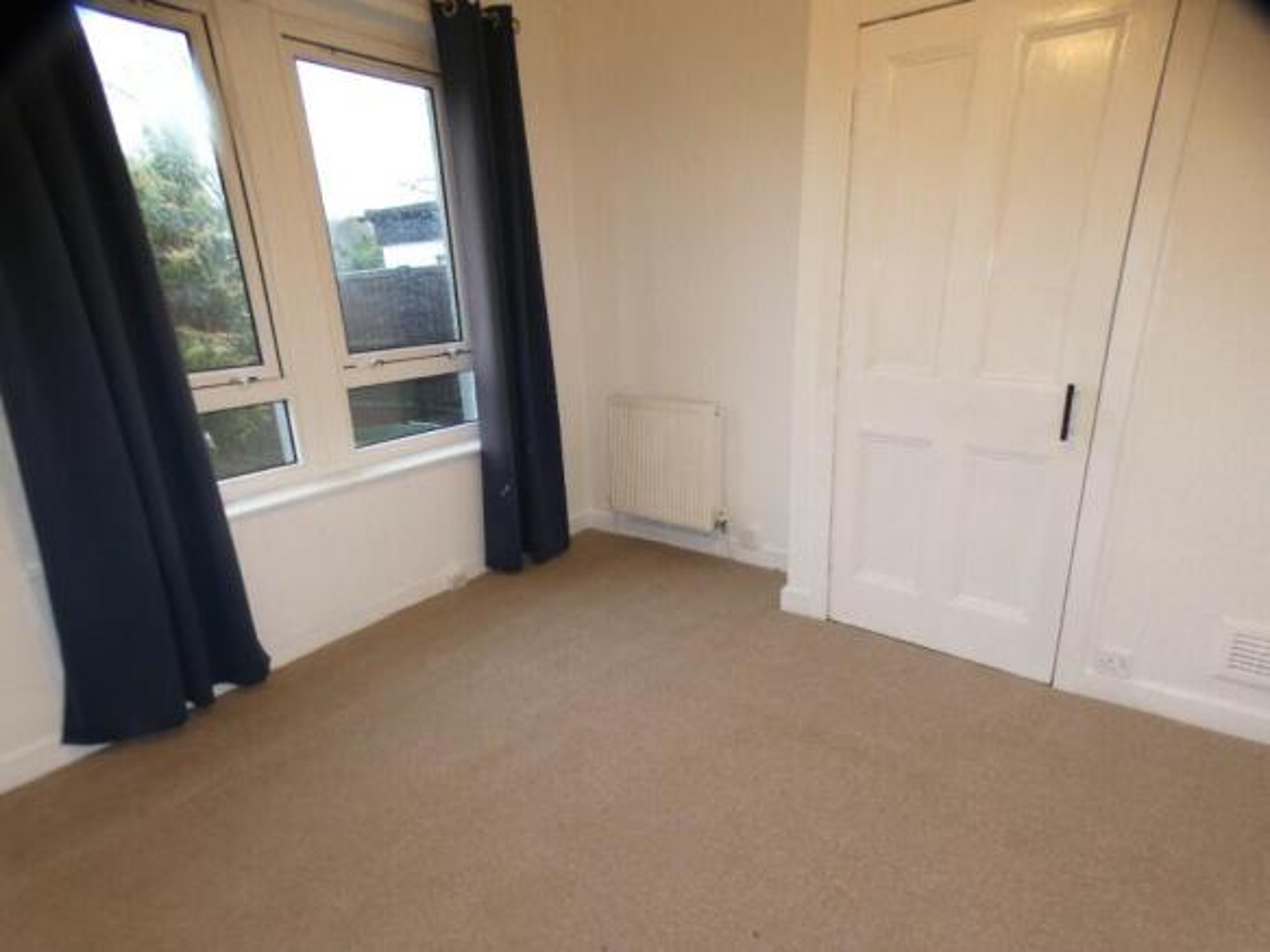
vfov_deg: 66.0
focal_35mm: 20
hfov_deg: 81.8
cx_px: 635
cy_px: 476
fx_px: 734
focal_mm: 3.6
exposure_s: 1/25
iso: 250
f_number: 2.8
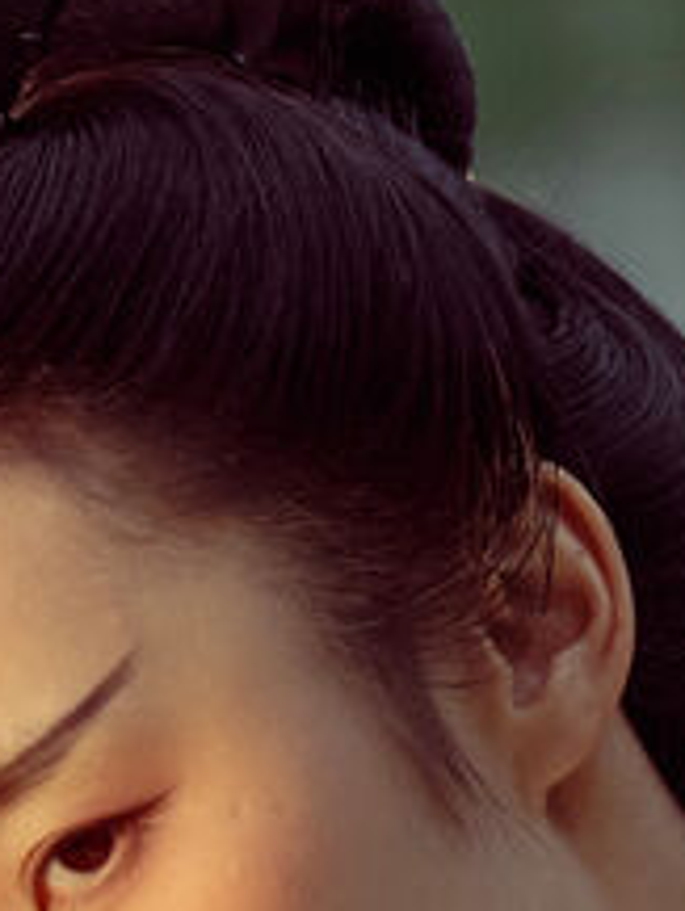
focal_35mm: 642
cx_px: 277
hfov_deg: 2.3
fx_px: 16922
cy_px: 1625
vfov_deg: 3.1
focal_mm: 110
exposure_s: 1/100
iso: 500
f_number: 5.6
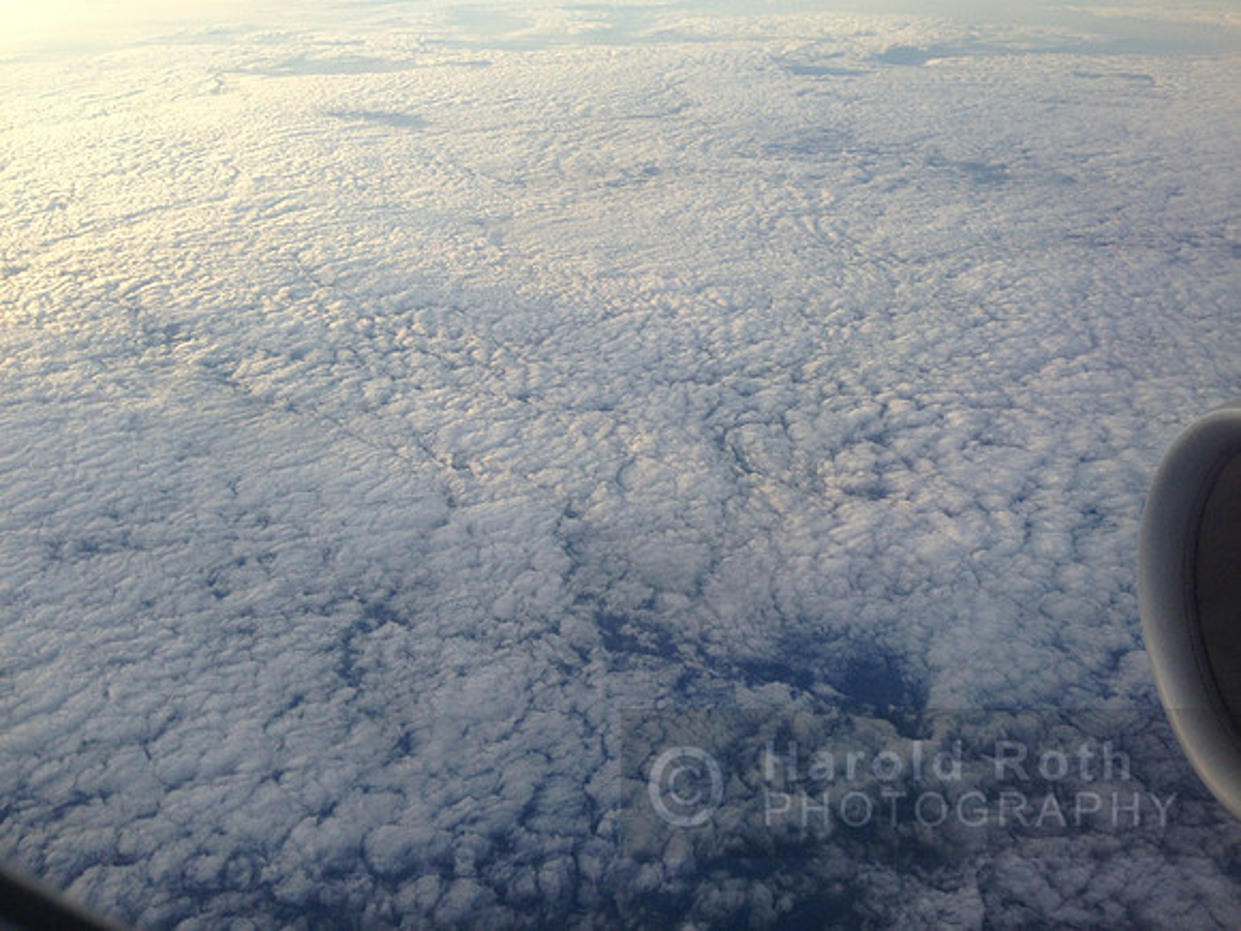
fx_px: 1183
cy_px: 466
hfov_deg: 55.4
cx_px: 620
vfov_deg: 42.9
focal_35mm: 33
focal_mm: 4.13
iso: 50
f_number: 2.4
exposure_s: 1/401
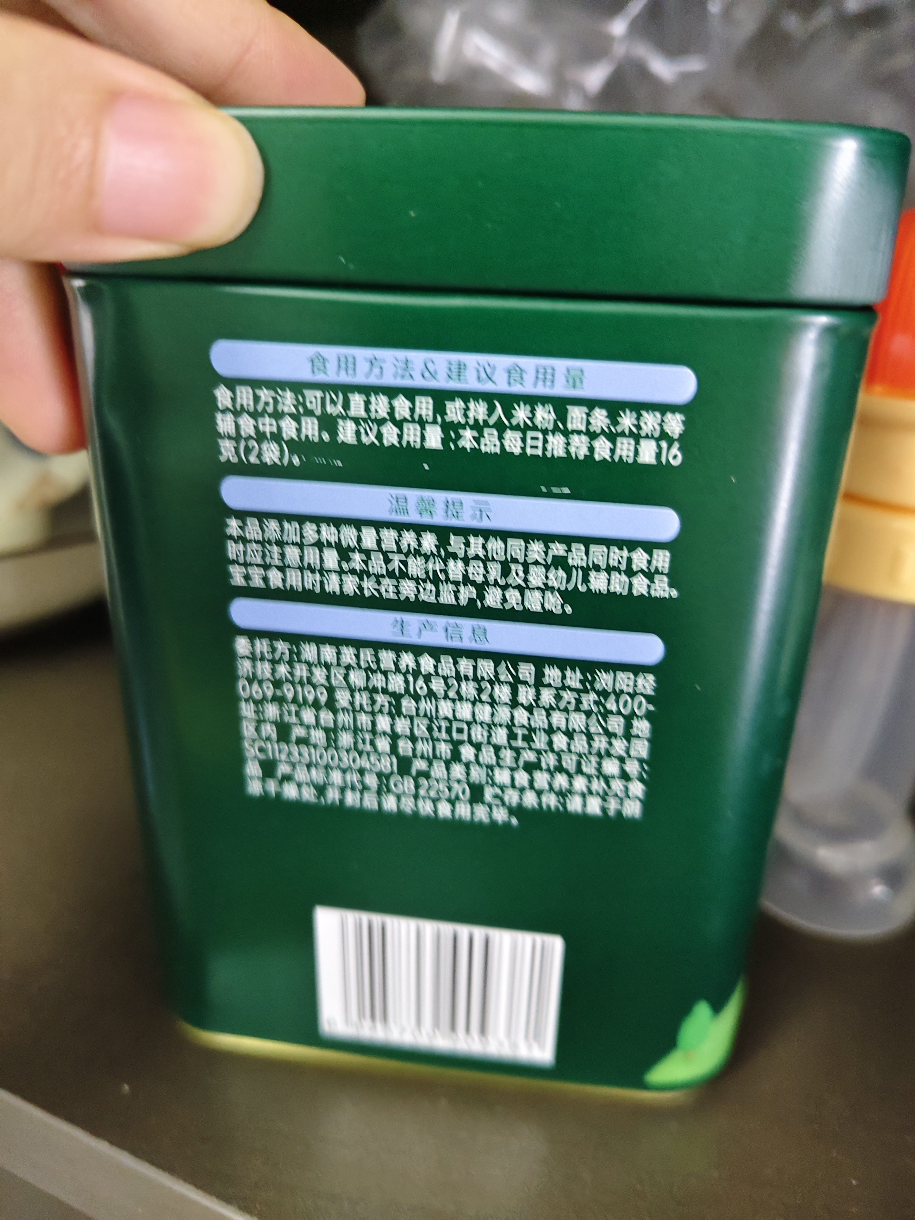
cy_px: 610
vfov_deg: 73.9
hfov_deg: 58.9
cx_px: 458
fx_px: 811
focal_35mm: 23
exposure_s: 1/50
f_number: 1.88
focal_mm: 5.56
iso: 254
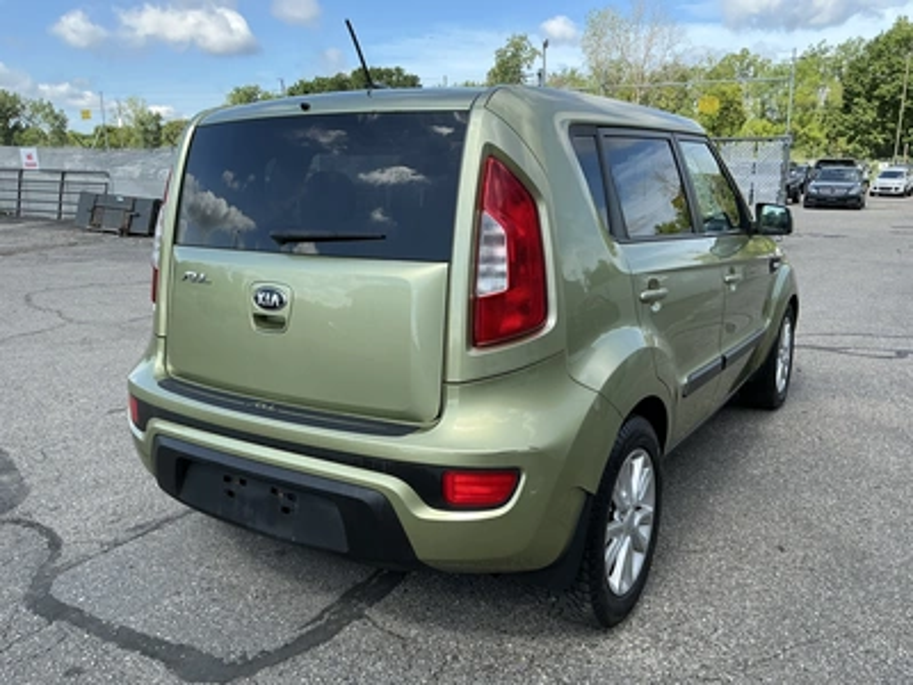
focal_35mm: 28
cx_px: 456
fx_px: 739
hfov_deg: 63.4
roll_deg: -0.4
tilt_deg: -9.7
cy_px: 342
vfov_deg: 49.7
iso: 25
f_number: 1.8
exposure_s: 1/749
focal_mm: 3
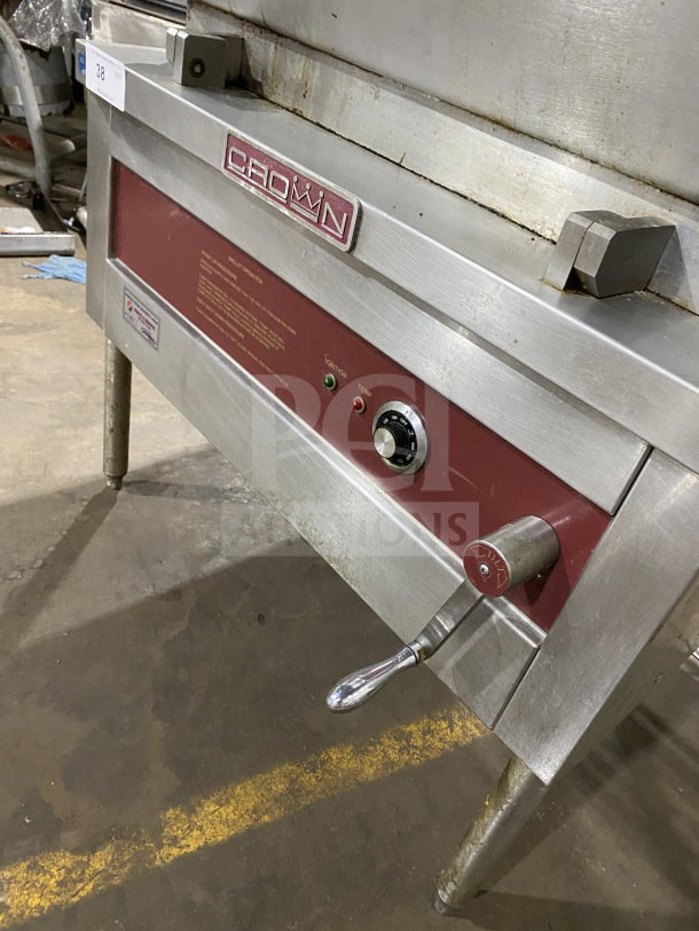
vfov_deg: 67.3
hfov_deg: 53.1
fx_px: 700
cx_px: 350
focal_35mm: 26
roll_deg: -14.8
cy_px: 466
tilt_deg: -34.0
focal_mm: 4.25
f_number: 1.8
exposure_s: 1/60
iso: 500
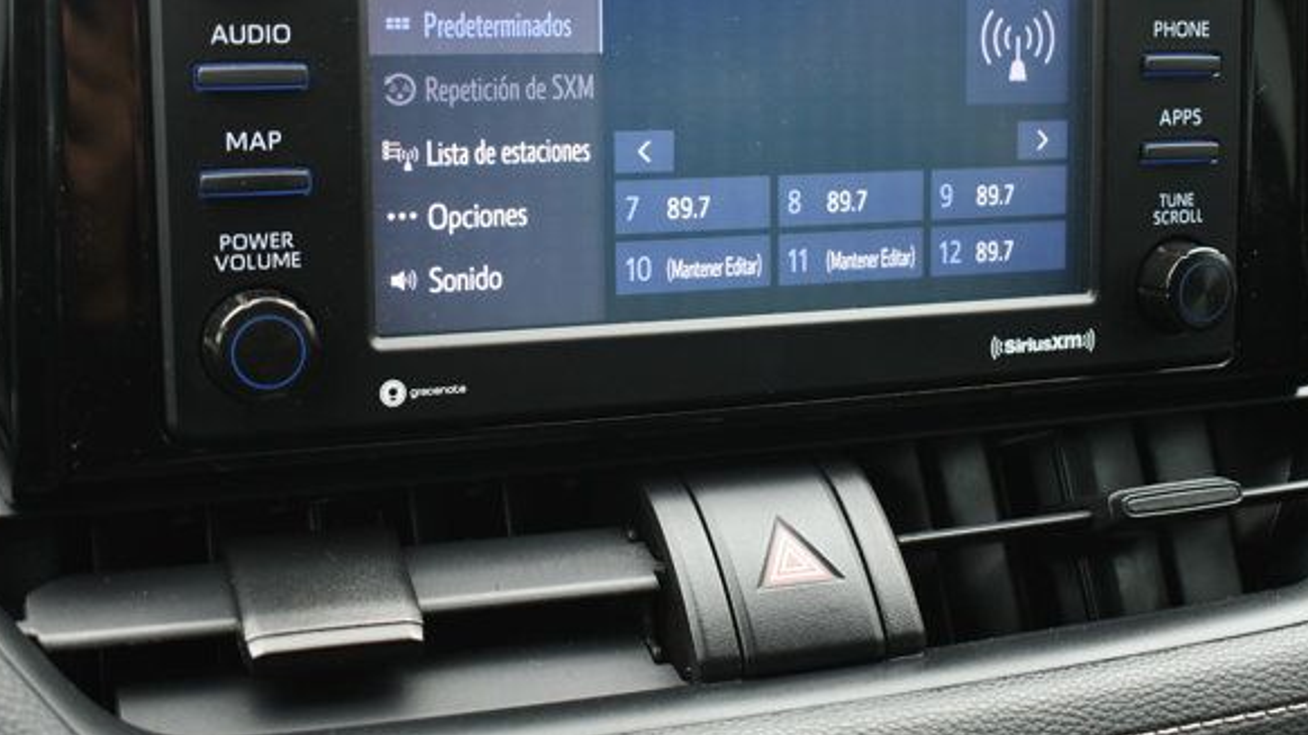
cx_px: 652
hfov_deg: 39.2
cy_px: 262
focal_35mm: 53
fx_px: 1838
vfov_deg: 22.5
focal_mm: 31
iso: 1000
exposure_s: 1/125
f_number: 4.2
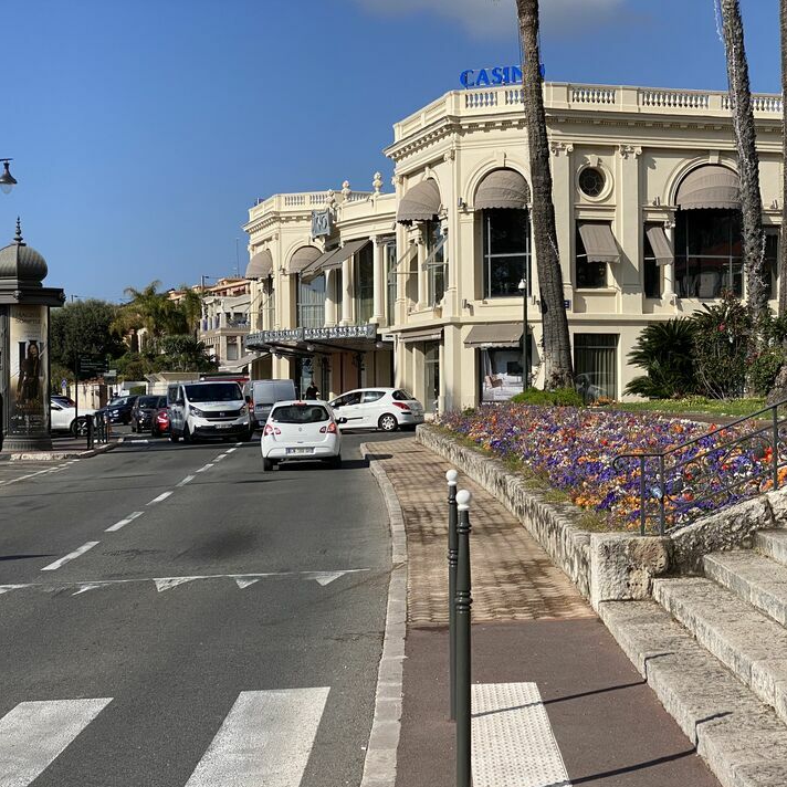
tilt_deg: -1.4
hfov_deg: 27.5
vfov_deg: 27.7
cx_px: 528
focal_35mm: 62
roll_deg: +0.5
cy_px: 397
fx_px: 1595
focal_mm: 6
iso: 20
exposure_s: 1/2083
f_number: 2
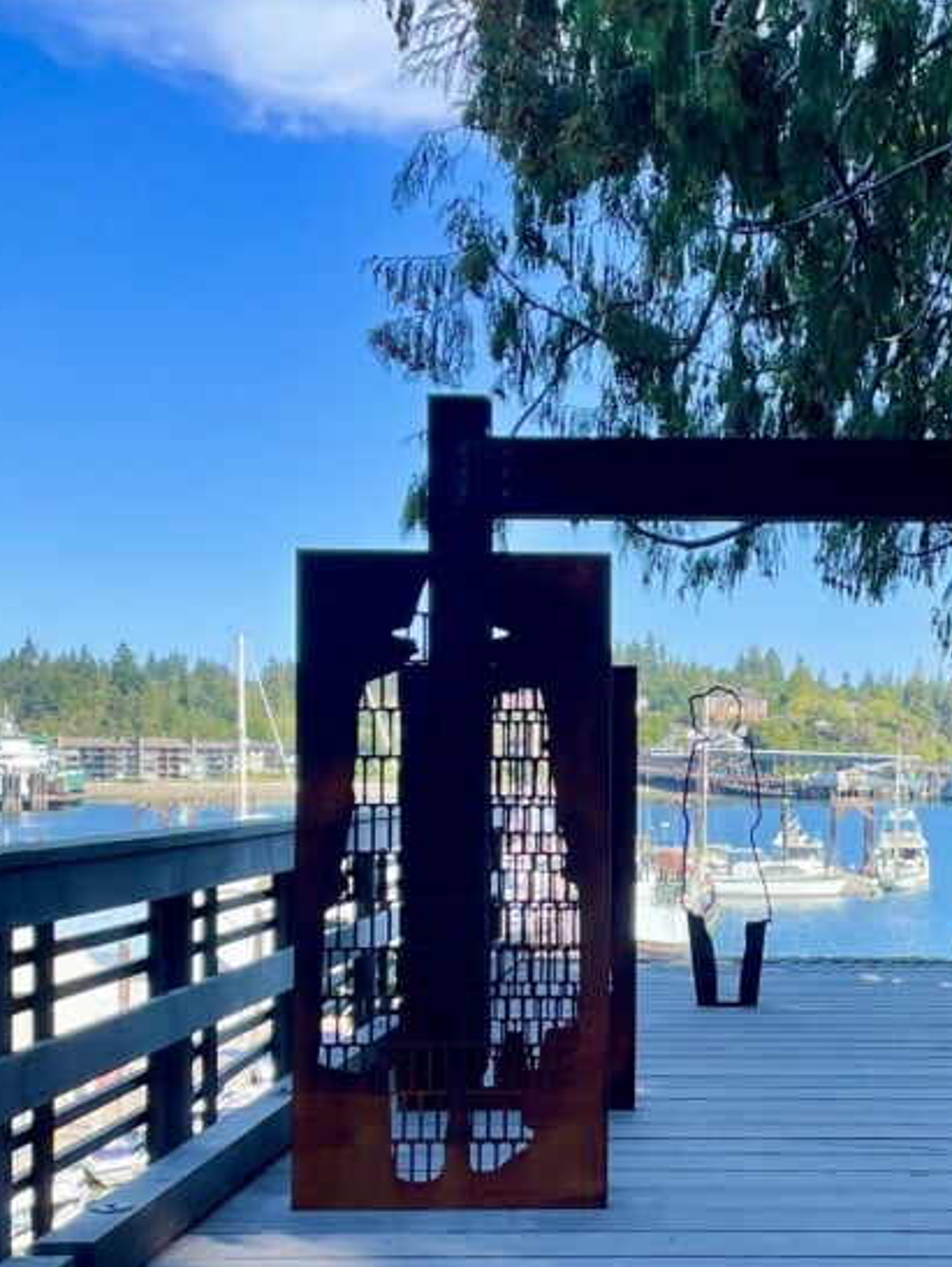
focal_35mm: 57
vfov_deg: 33.6
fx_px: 2088
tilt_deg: +0.7
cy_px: 811
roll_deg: -0.2
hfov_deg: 25.1
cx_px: 804
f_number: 1.6
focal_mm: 4.2
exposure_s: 1/1033
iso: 32
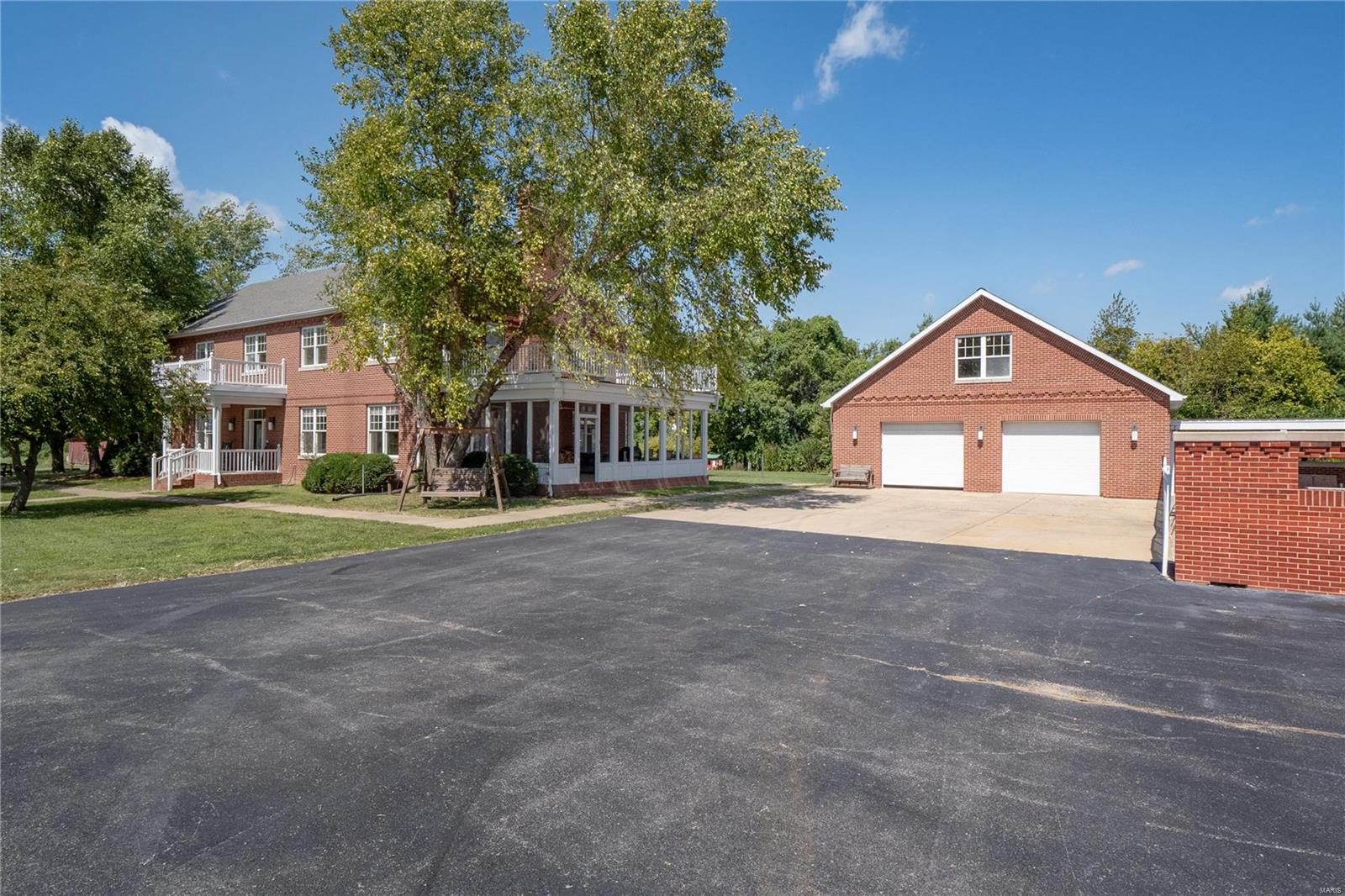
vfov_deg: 61.9
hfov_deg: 84.0
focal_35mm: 20
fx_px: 747
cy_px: 448
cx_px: 672
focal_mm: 10
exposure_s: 1/800
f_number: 8
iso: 400
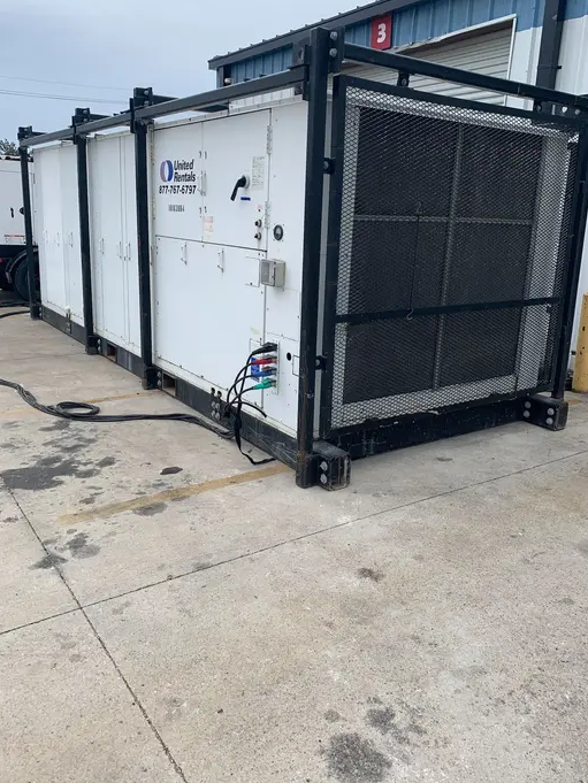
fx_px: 634
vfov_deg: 63.4
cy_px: 366
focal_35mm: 28
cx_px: 295
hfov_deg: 49.8
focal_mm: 4.25
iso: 25
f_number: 1.8
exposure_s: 1/871
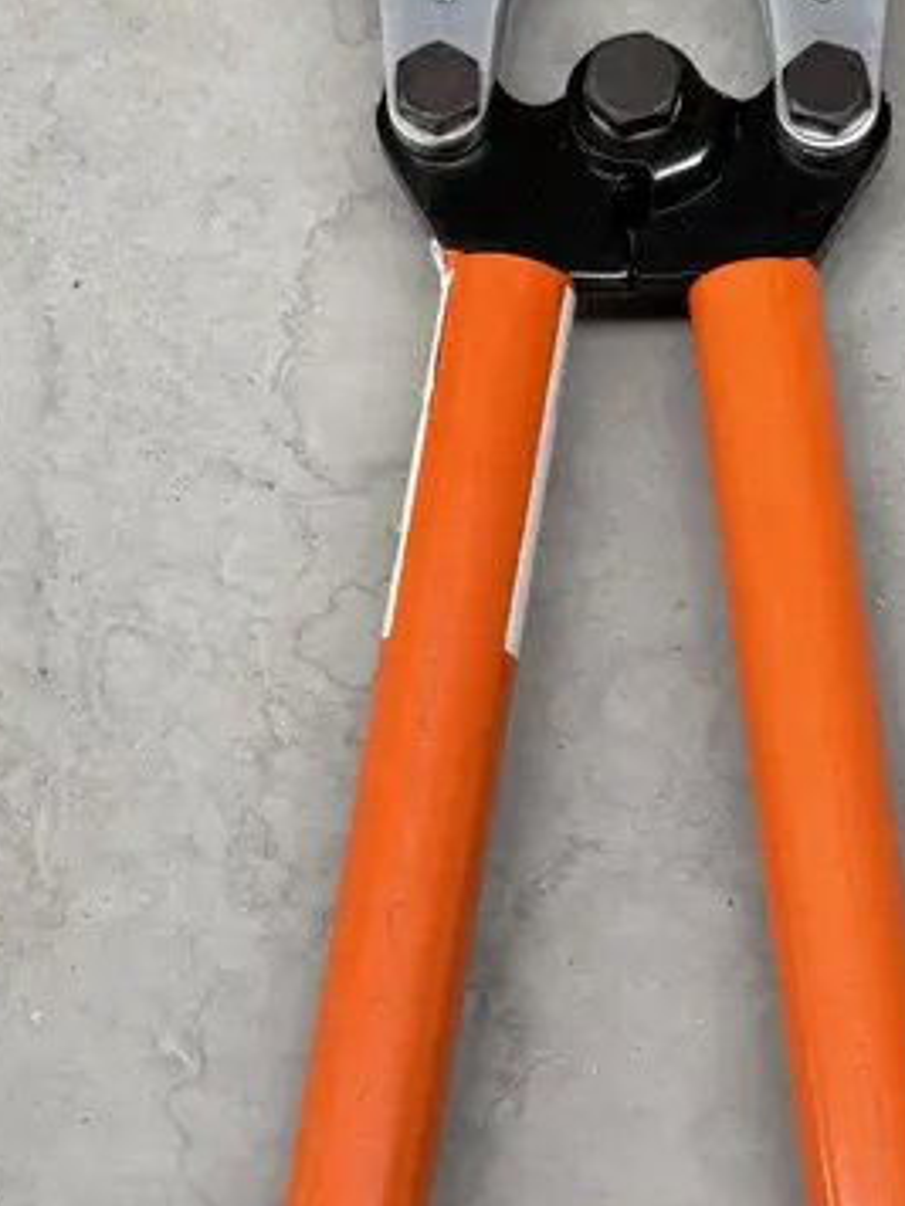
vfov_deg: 24.0
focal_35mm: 81
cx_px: 634
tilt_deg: -72.3
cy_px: 776
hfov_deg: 18.1
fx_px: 2824
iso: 125
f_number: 1.78
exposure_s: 1/121
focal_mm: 6.76
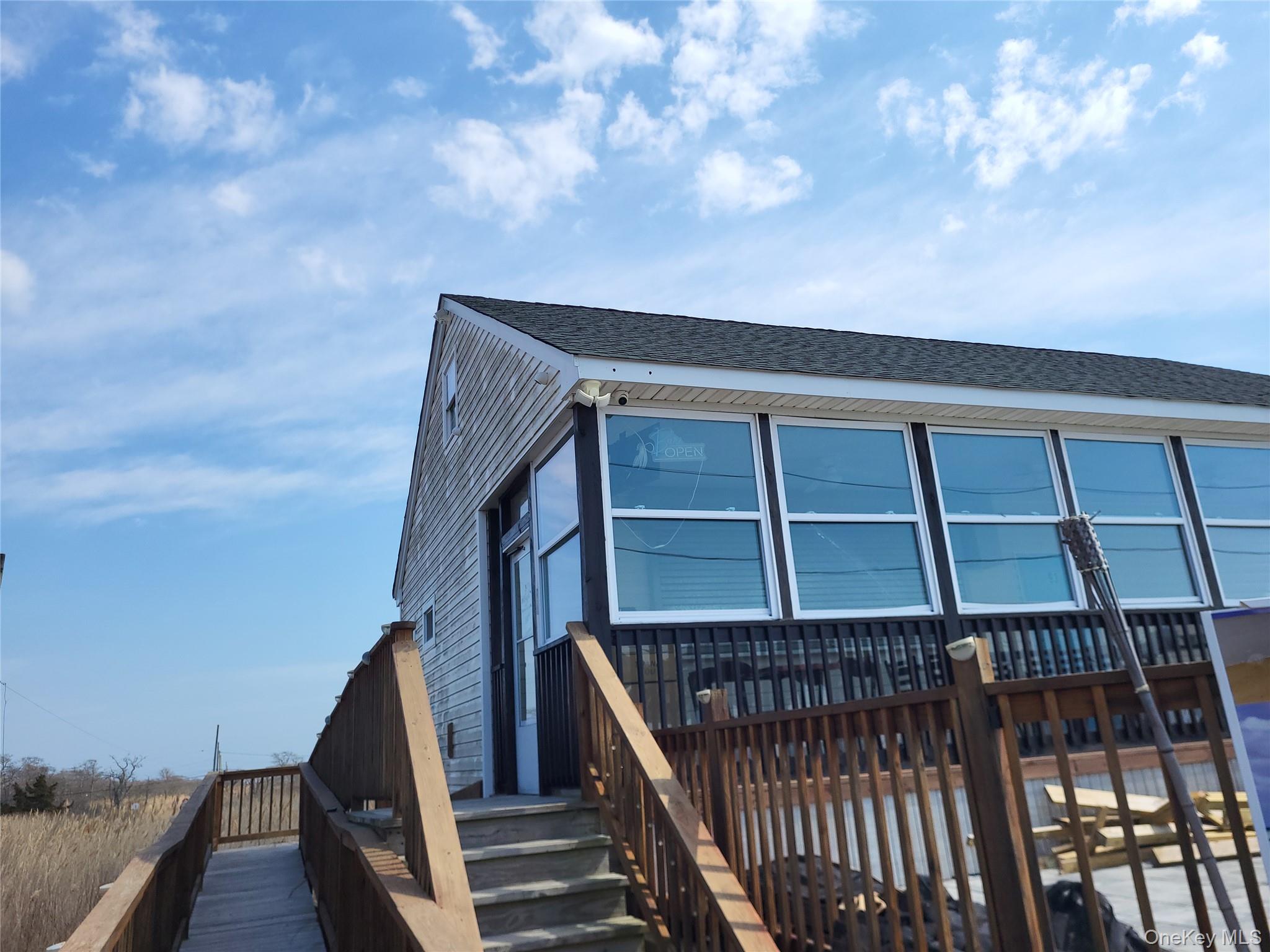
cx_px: 635
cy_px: 476
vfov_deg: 53.1
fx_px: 954
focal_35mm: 26
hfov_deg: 67.3
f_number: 1.8
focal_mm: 5.4
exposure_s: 1/2767
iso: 40
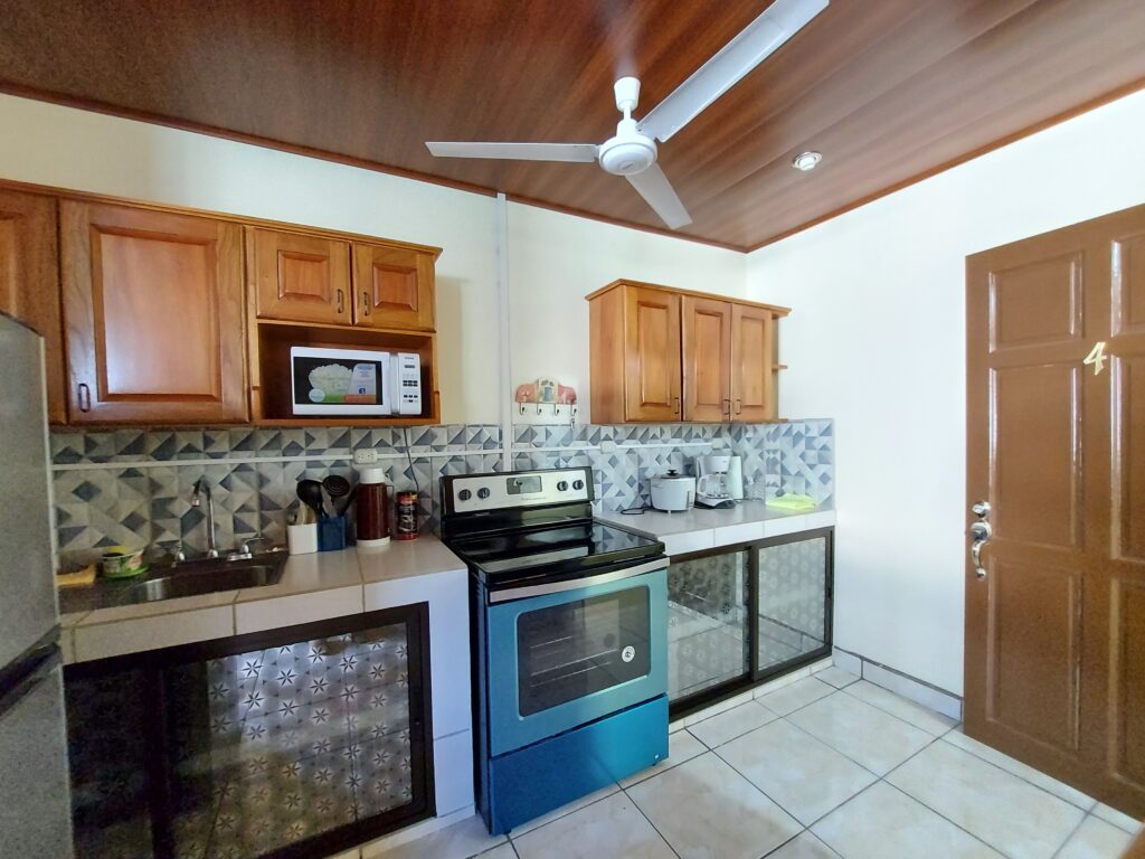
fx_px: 430
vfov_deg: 89.9
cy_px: 430
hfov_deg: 106.2
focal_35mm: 13
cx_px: 572
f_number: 2.2
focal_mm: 1.74
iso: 640
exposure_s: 1/15
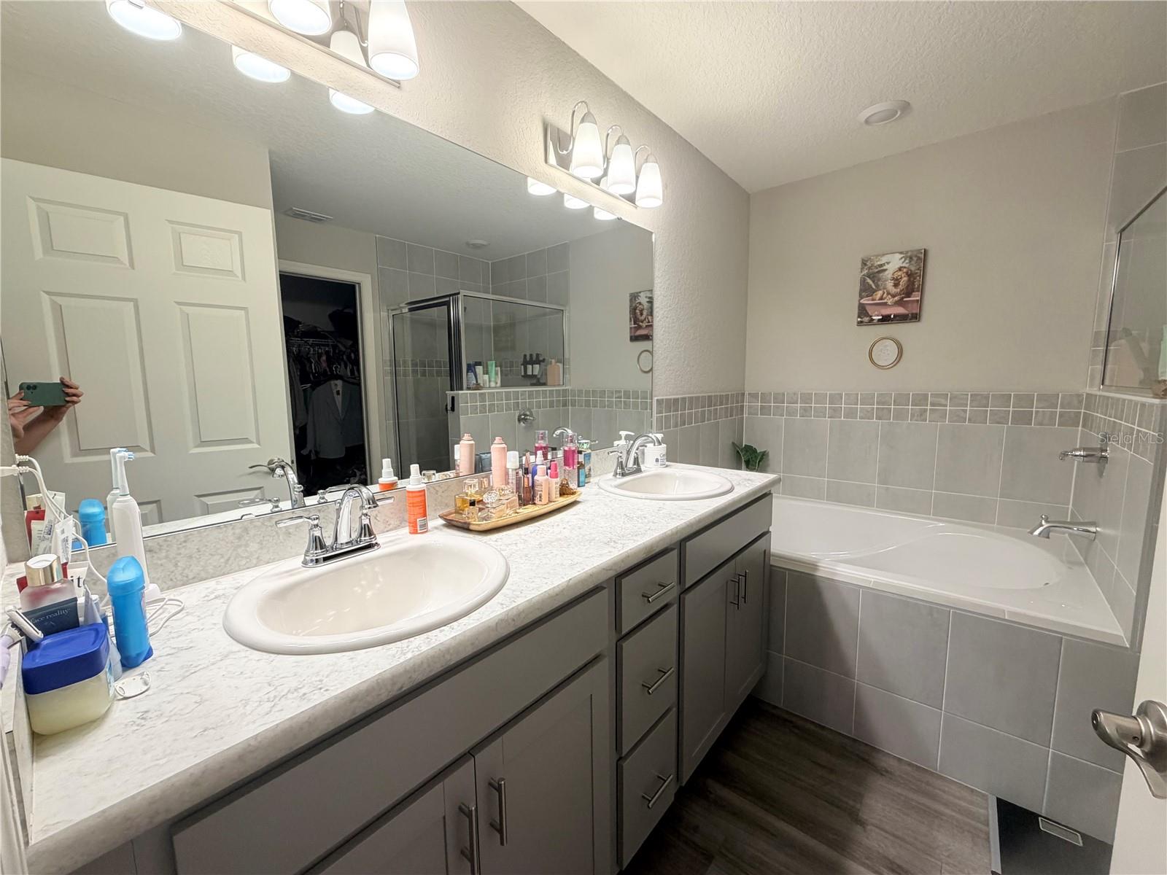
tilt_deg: -6.7
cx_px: 584
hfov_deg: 102.1
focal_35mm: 14
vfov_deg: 85.7
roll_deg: +1.2
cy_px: 438
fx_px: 472
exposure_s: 1/120
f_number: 2.2
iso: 200
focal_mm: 2.22
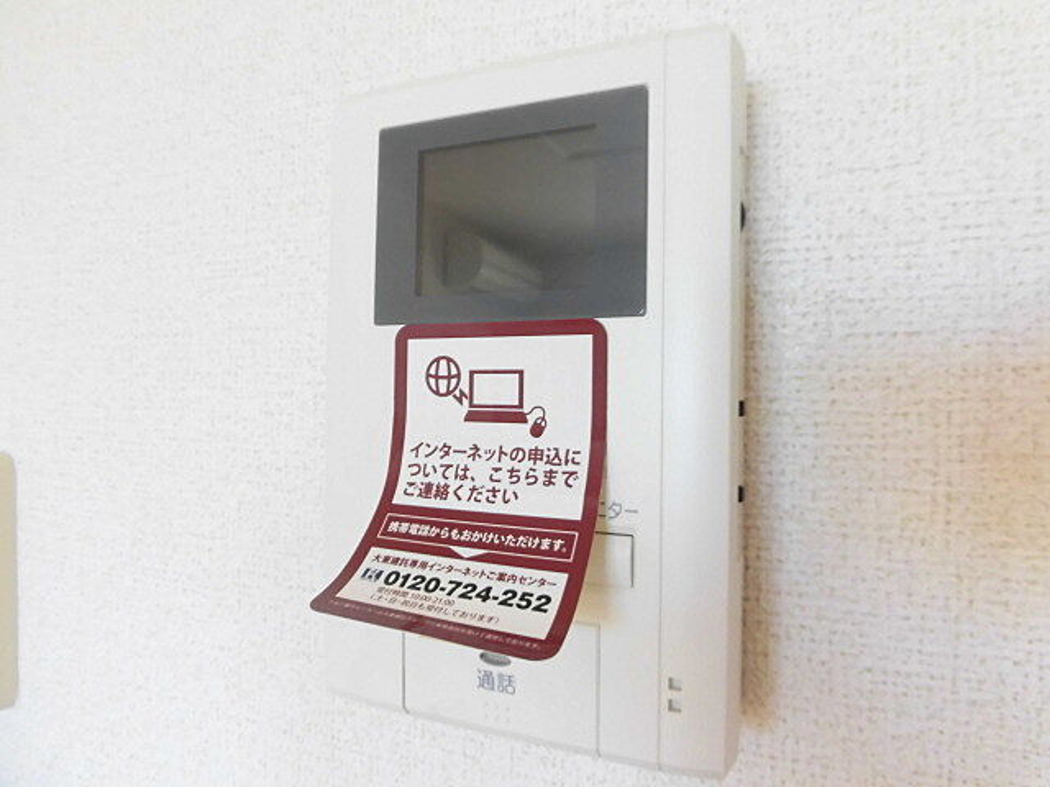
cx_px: 525
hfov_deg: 71.6
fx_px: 728
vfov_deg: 56.8
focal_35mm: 24
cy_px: 394
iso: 250
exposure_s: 1/50
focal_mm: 4.3
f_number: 3.1
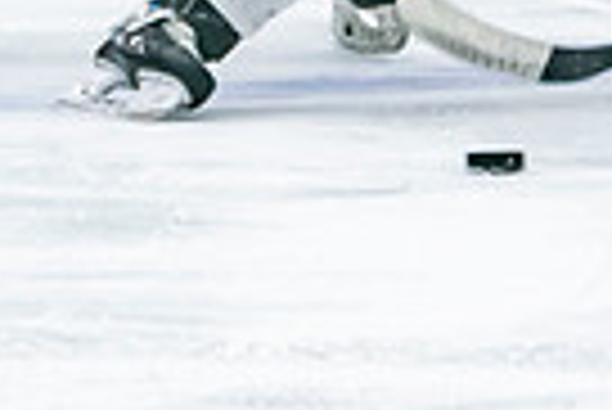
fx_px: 13461
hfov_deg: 2.6
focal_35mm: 791
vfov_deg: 1.7
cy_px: -449
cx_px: 65
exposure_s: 1/640
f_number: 2.8
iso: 1600
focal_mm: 95
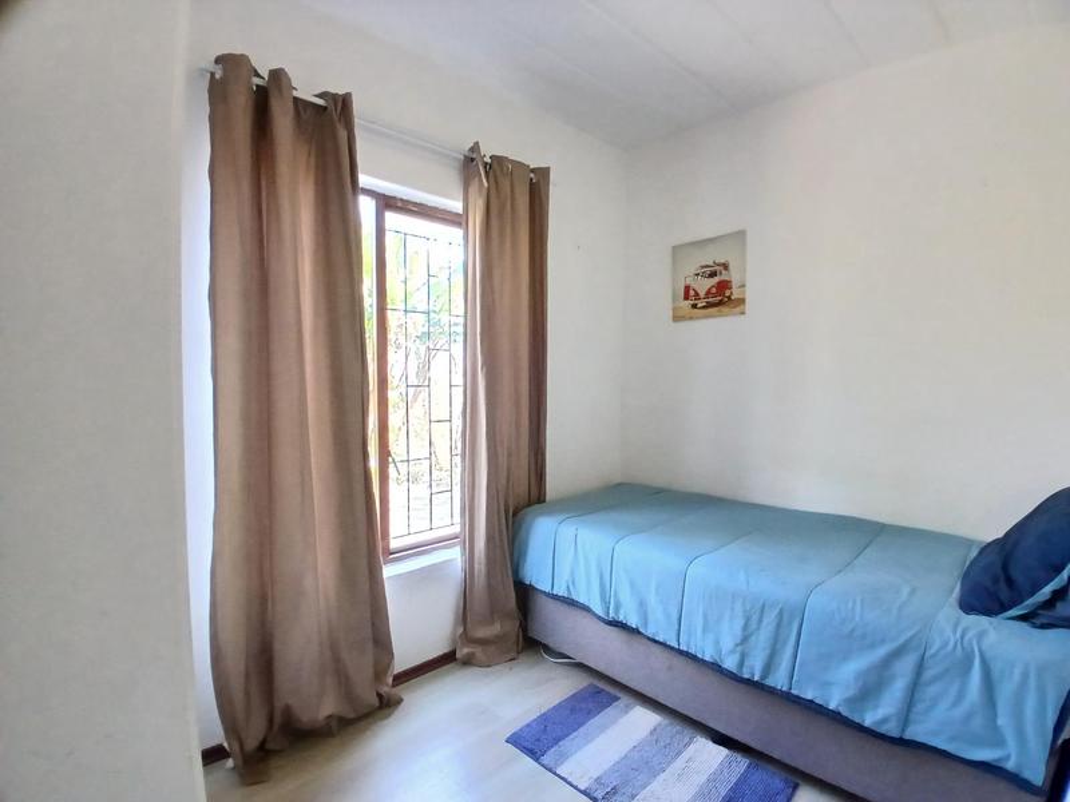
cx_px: 535
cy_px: 401
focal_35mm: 17
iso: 320
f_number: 2.2
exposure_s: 1/33.3
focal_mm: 1.4
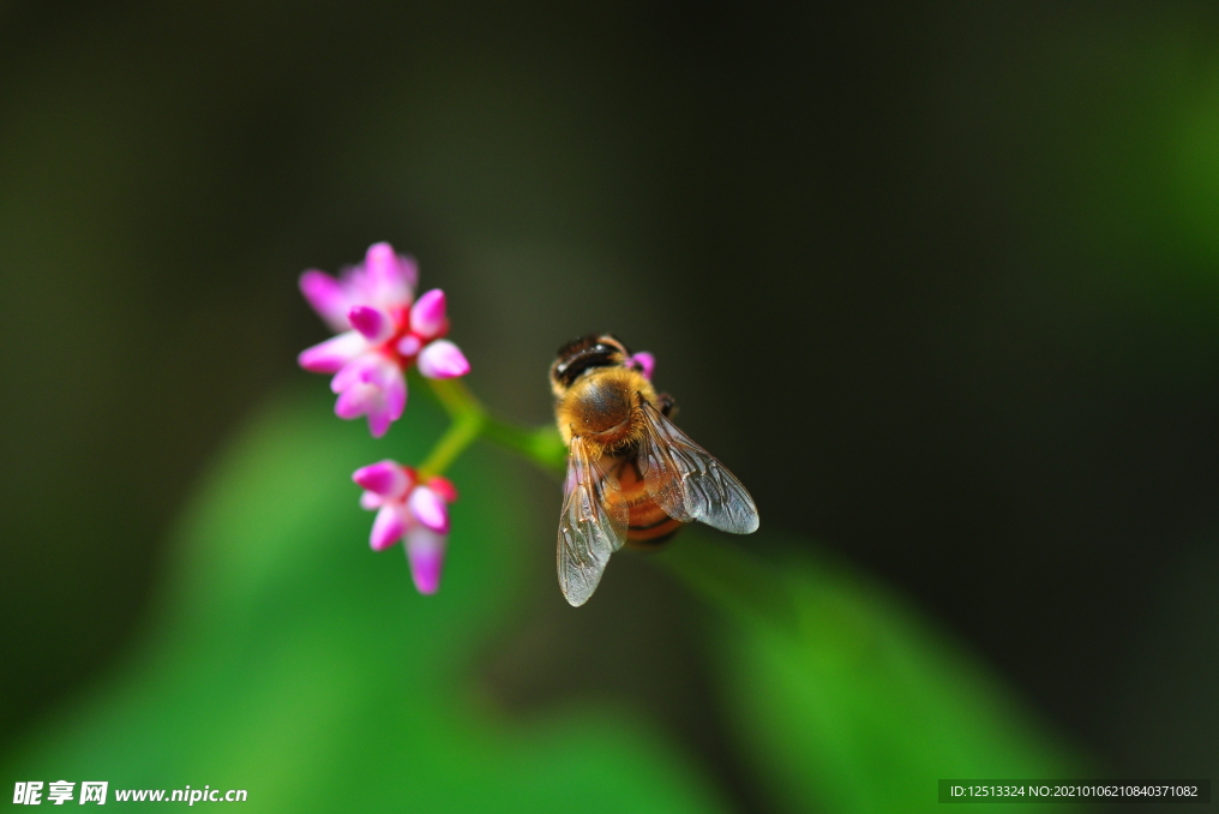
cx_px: 608
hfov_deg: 13.0
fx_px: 5368
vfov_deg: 8.7
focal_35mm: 159
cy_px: 407
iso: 200
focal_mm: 105
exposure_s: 1/640
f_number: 4.5
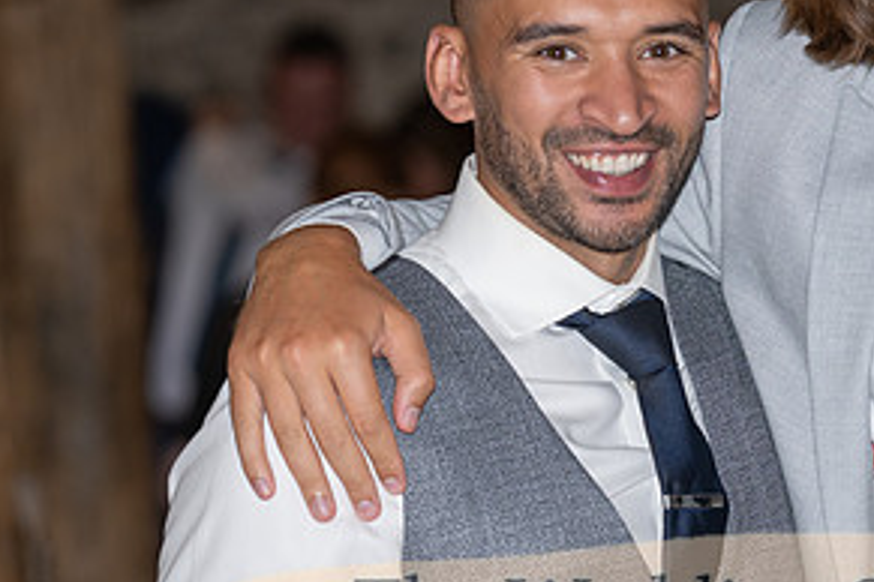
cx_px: 763
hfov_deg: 6.8
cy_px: 184
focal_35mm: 303
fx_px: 7356
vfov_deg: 4.5
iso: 125
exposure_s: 1/250
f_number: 3.5
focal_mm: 135
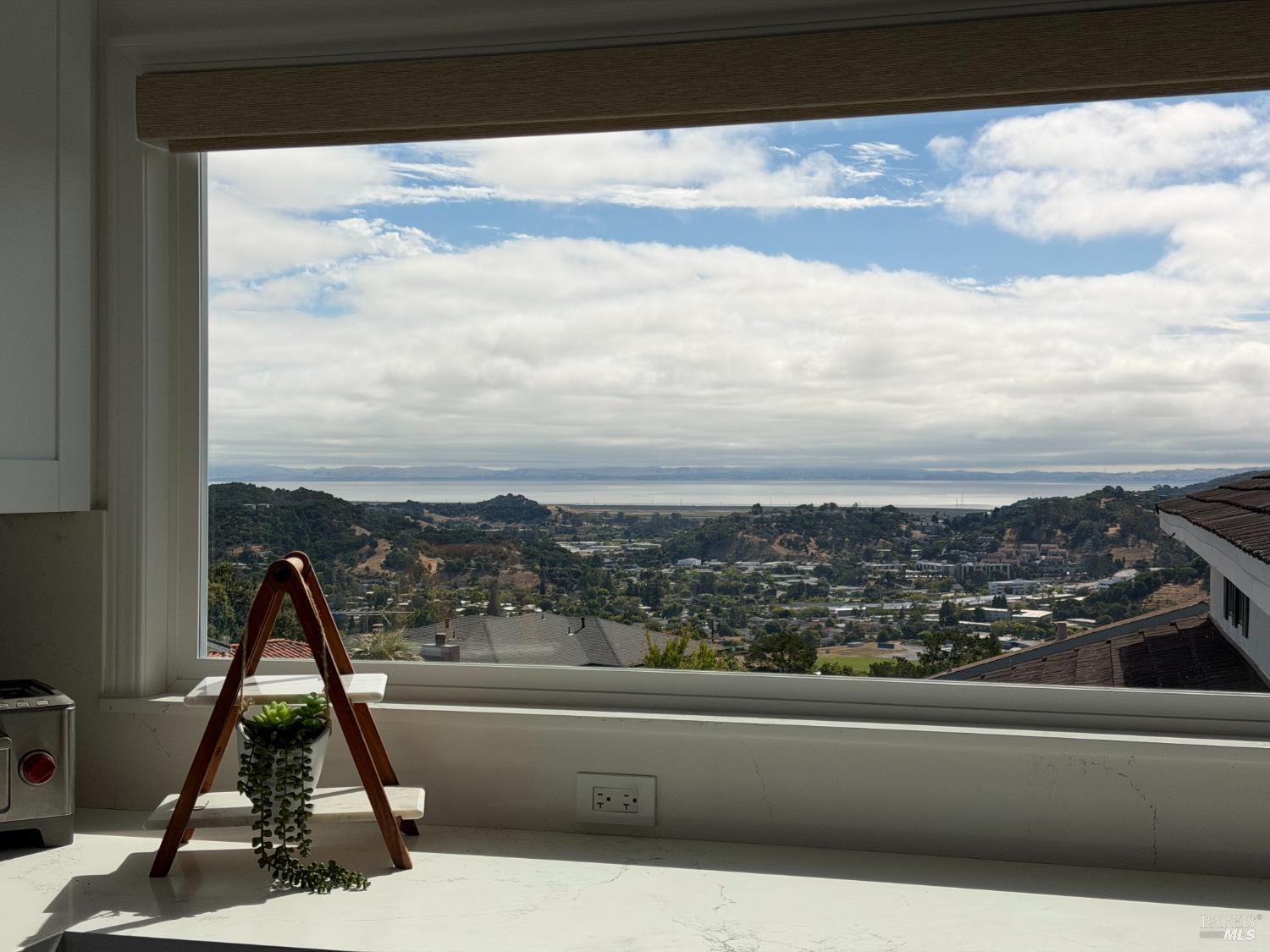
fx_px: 1761
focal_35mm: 48
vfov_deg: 30.3
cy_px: 476
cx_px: 635
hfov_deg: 39.7
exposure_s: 1/7874
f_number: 1.78
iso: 64
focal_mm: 6.76
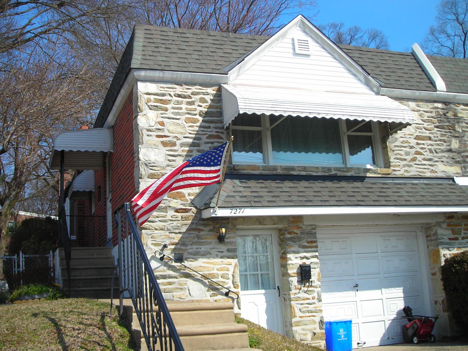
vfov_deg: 32.2
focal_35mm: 45
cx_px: 208
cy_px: 162
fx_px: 608
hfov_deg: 42.0
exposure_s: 1/170
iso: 50
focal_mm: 6.3
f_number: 6.4
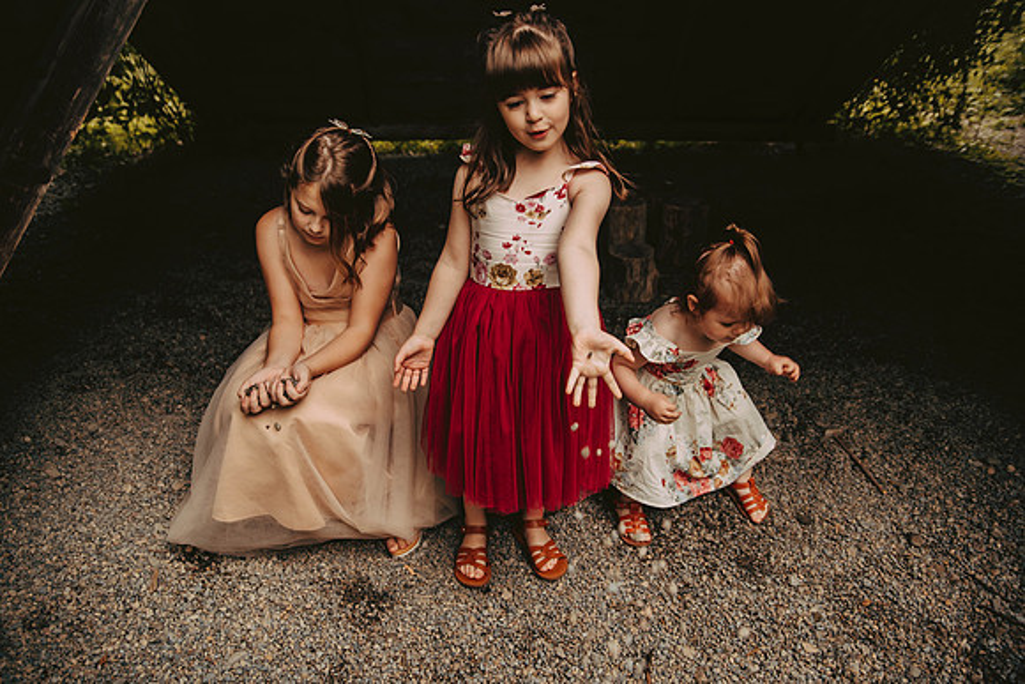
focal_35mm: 28
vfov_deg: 46.4
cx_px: 512
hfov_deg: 65.5
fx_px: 797
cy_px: 342
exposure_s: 1/250
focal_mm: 28
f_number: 2.8
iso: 200
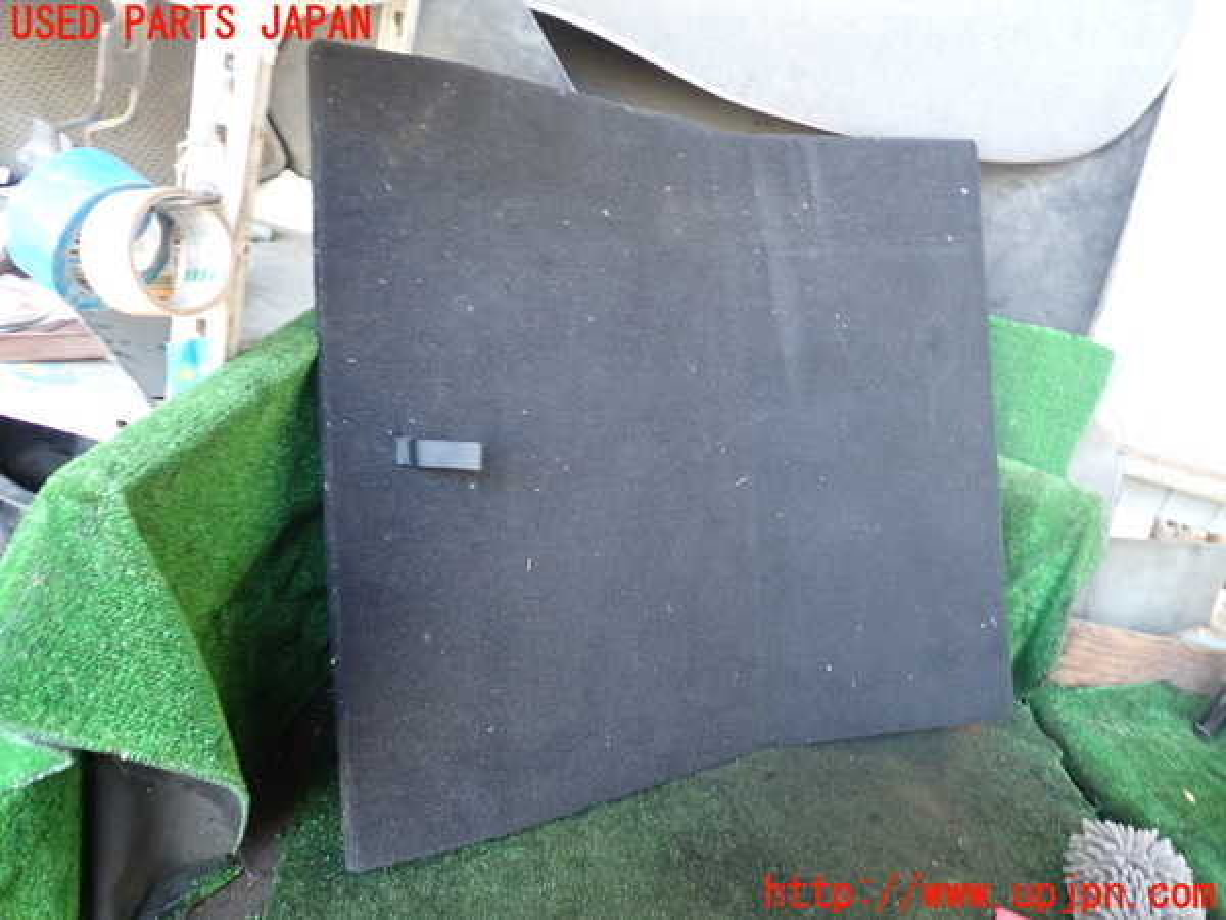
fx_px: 1063
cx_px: 613
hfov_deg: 60.0
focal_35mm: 30
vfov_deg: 46.8
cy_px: 460
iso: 320
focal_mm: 5.4
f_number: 2.3
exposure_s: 1/30
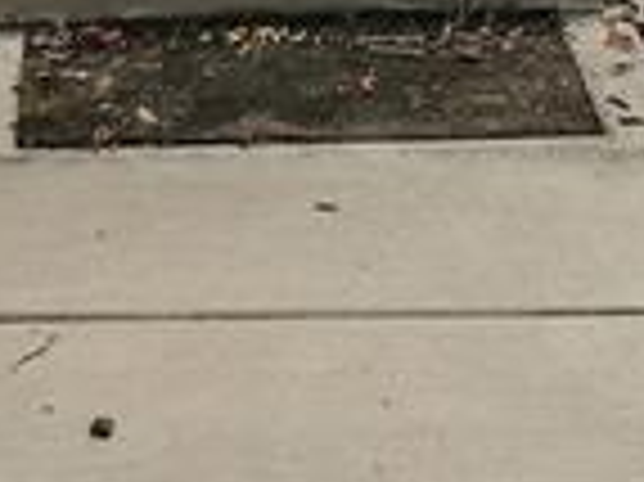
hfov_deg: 11.5
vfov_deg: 7.7
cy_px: -890
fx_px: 3197
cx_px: 306
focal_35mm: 172
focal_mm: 12.29
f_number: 2.8
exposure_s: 1/15
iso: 390
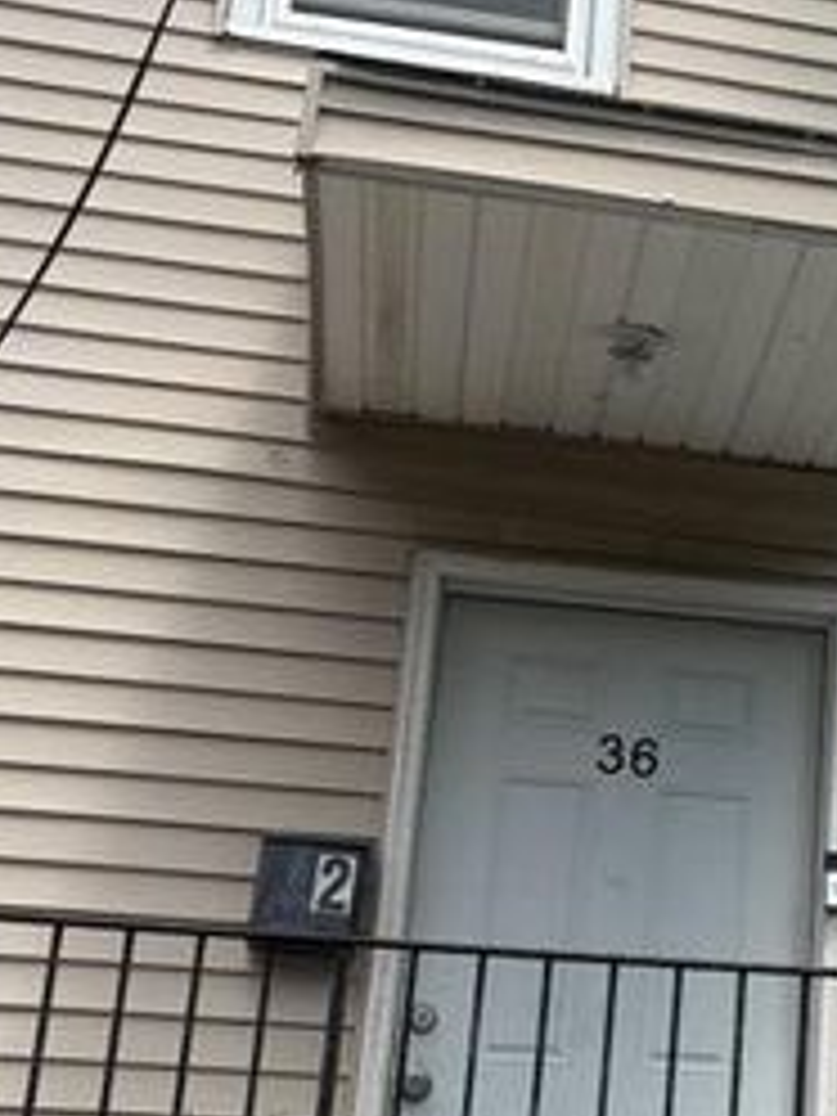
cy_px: 601
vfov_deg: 27.8
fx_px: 2257
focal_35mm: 70
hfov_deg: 19.7
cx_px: 1012
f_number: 1.6
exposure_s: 1/3125
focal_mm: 5.96
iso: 50
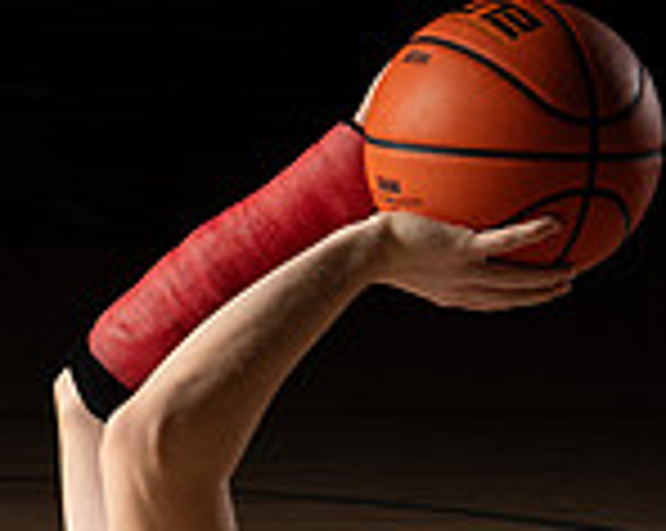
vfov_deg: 7.0
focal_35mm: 218
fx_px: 4291
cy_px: 648
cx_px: -425
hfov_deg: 8.6
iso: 200
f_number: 11
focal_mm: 48
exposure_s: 1/200
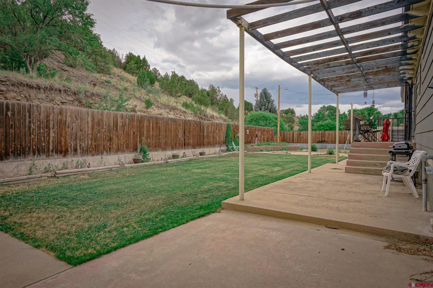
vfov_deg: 57.2
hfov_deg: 78.6
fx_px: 265
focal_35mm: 22
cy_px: 144
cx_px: 216
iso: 400
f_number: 8
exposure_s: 1/500
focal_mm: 22
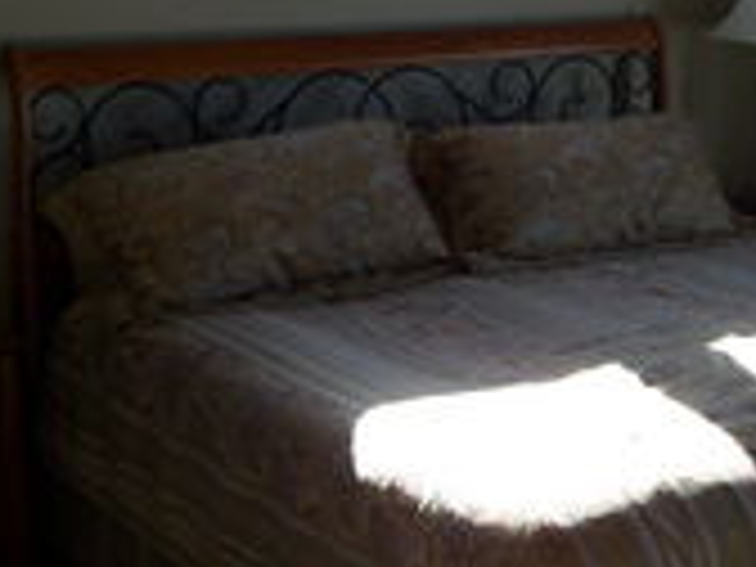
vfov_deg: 18.6
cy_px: 220
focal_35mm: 79
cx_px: 549
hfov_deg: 24.5
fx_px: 1725
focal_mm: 6
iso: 80
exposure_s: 1/80
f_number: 2.7
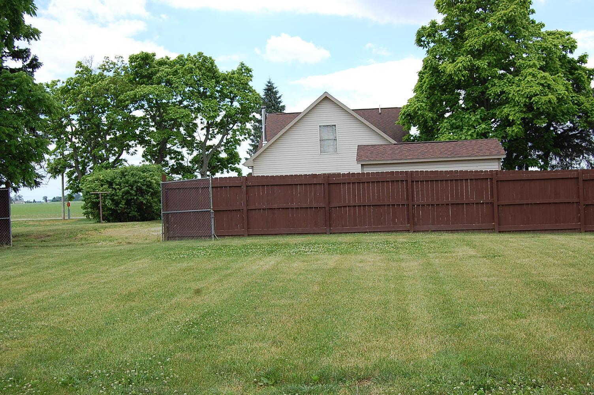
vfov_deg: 31.8
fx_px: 692
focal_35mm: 42
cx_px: 297
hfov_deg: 46.4
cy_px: 198
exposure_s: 1/250
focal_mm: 28
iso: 200
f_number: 8
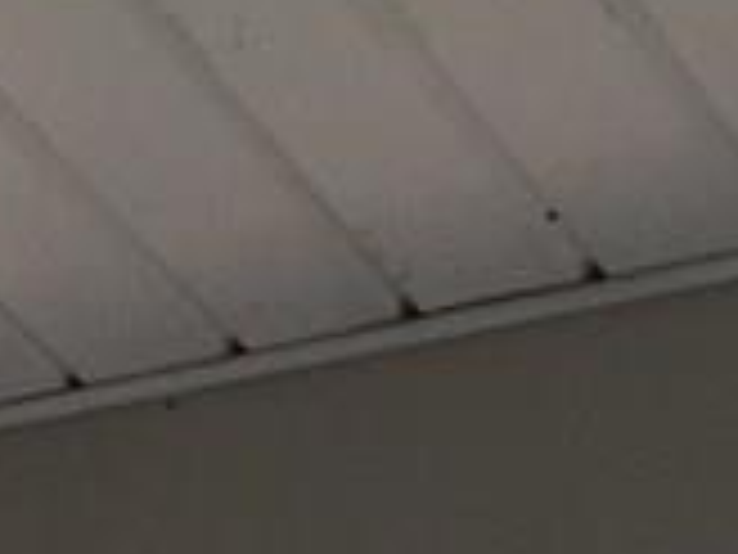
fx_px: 3859
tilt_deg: -5.1
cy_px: 1671
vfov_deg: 7.3
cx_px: -842
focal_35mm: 181
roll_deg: +3.6
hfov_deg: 10.0
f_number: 2.2
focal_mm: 4.15
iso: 50
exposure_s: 1/120
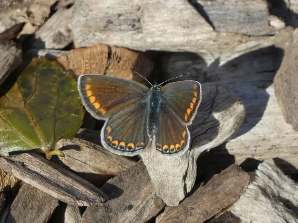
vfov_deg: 3.4
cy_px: 112
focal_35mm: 440
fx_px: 3788
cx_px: 149
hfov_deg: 4.5
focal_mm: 78.8
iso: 80
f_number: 5.6
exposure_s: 1/160
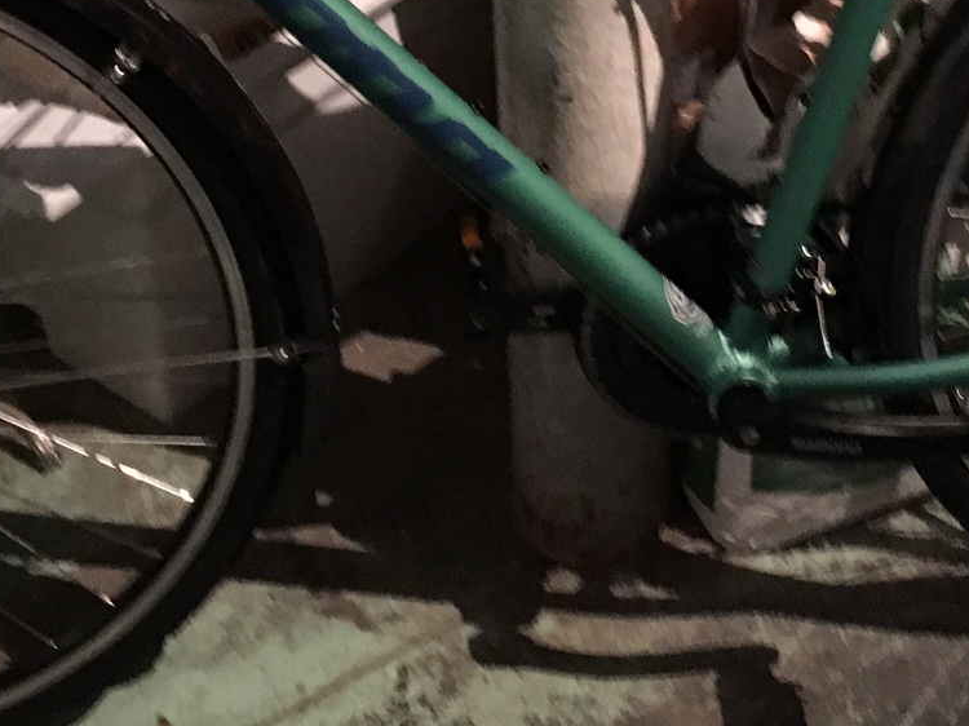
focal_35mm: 78
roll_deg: +0.8
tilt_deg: -32.8
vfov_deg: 18.4
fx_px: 2183
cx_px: 629
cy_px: -13
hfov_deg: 24.9
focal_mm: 4.15
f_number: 2.2
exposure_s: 1/15
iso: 400
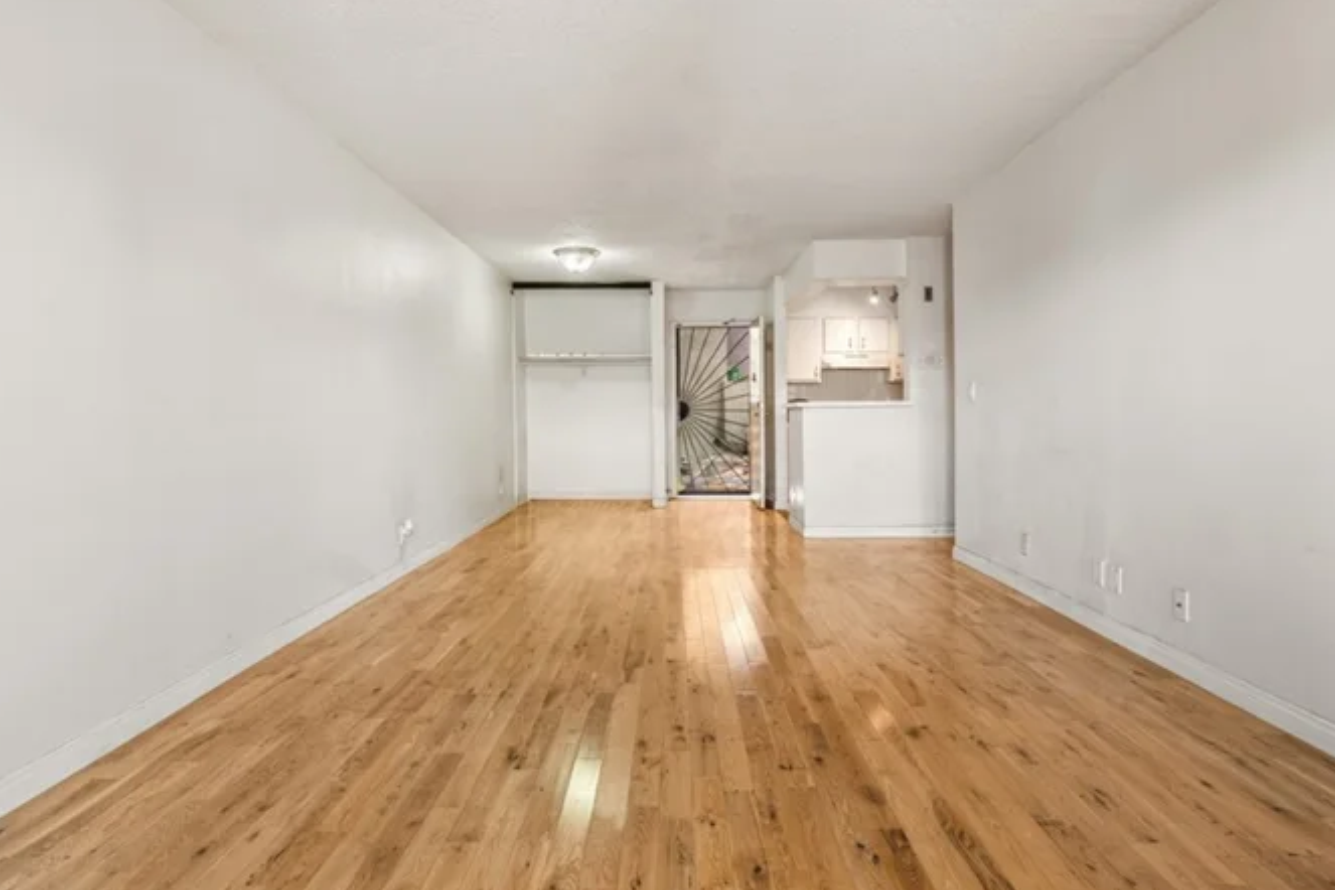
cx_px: 685
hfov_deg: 86.9
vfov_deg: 64.5
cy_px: 429
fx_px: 705
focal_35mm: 19
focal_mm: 10
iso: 400
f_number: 8
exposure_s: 1/5
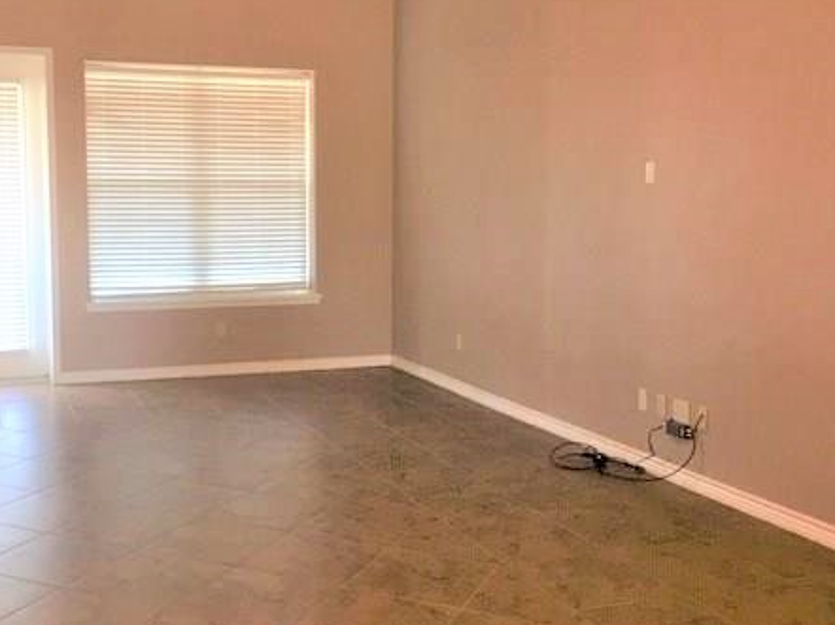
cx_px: 329
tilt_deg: -4.5
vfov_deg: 34.3
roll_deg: -0.3
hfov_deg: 44.6
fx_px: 1013
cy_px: 289
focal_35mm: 42
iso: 80
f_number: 2.2
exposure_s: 1/15
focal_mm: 4.15
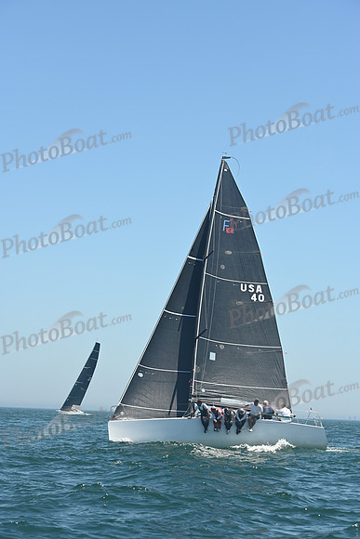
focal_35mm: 92
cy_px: 270
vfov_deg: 22.1
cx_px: 180
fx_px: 1379
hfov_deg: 14.9
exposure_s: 1/1000
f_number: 7.1
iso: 320
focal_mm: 92
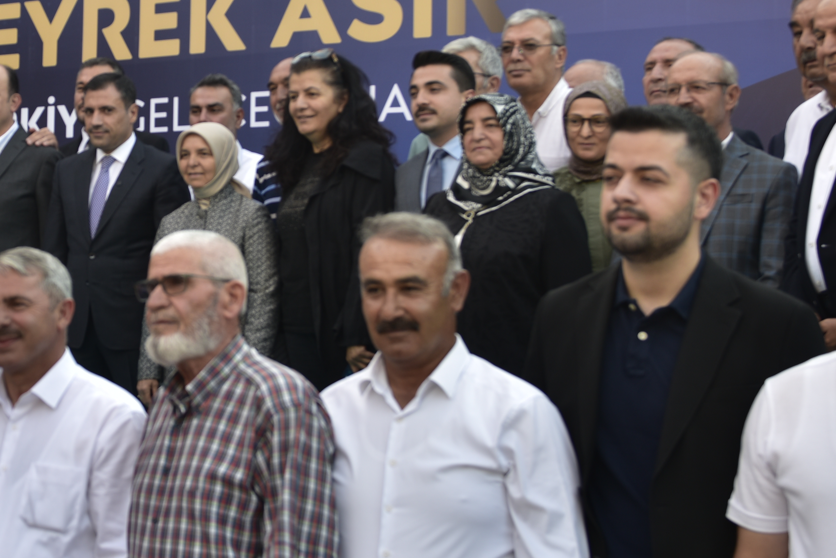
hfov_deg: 23.2
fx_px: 1974
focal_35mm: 85
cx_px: 74
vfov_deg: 16.0
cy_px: 146
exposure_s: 1/60
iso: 64
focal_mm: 35
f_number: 4
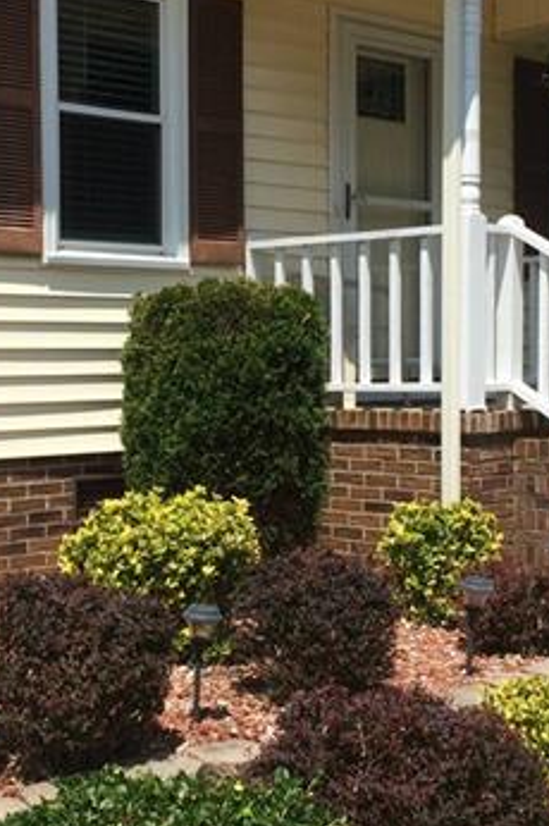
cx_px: 236
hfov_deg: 20.3
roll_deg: +0.7
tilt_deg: -2.5
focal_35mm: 67
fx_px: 1536
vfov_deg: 30.1
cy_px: 396
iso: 32
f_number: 2.2
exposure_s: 1/2564
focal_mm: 4.15
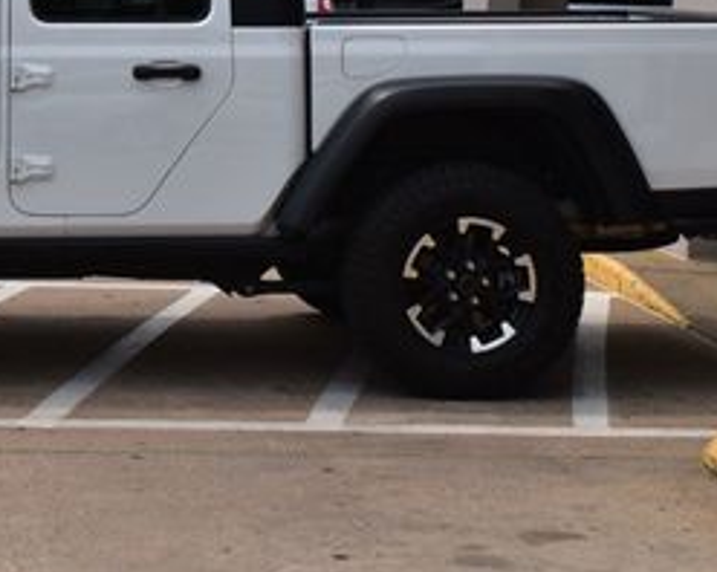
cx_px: 29
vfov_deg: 15.3
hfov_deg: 19.1
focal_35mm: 98
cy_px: -29
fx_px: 2082
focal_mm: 27
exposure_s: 1/500
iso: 250
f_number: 11
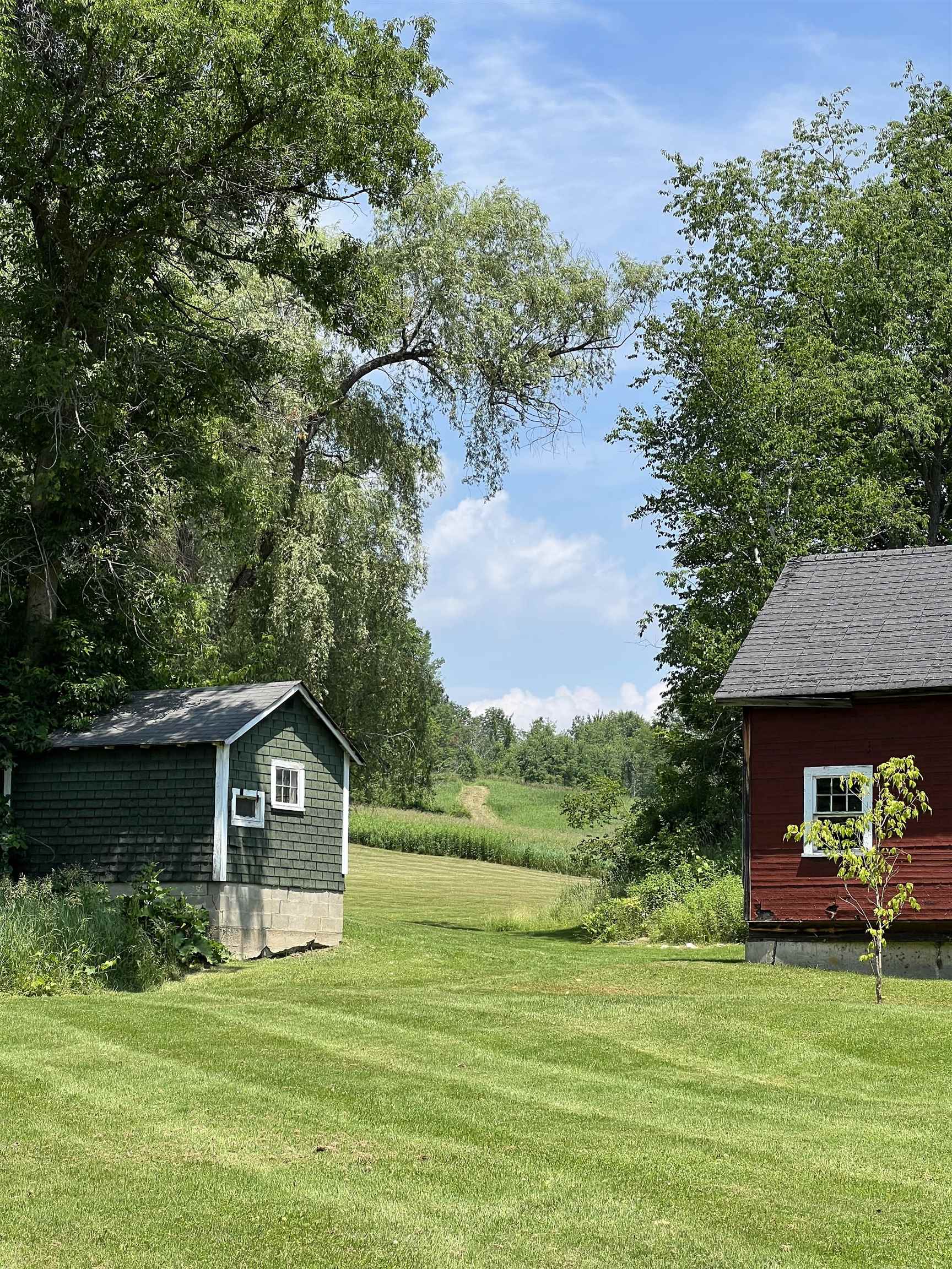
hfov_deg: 19.1
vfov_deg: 25.3
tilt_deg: +7.4
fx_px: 2824
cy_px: 634
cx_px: 476
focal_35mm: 77
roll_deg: -1.1
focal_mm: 9
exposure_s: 1/464
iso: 32
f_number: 2.8
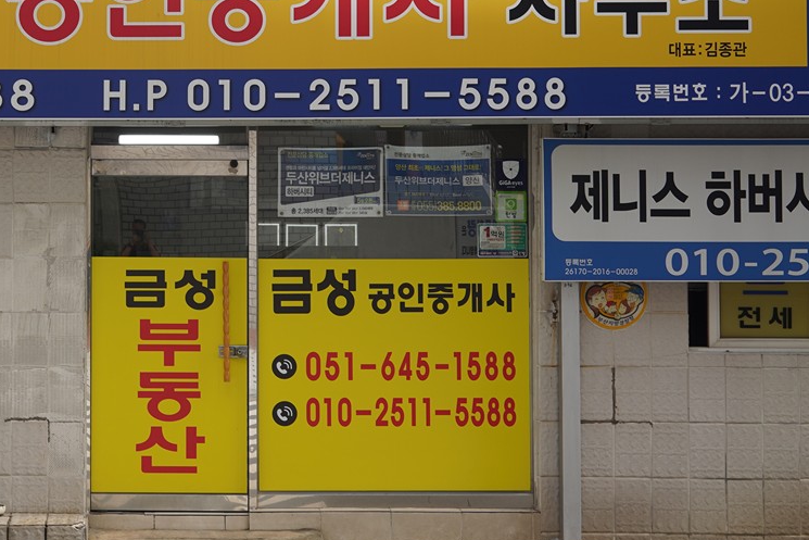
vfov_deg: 14.5
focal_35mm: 94
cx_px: 108
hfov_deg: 21.3
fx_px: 2113
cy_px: 114
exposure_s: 1/100
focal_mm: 35
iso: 100
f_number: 9
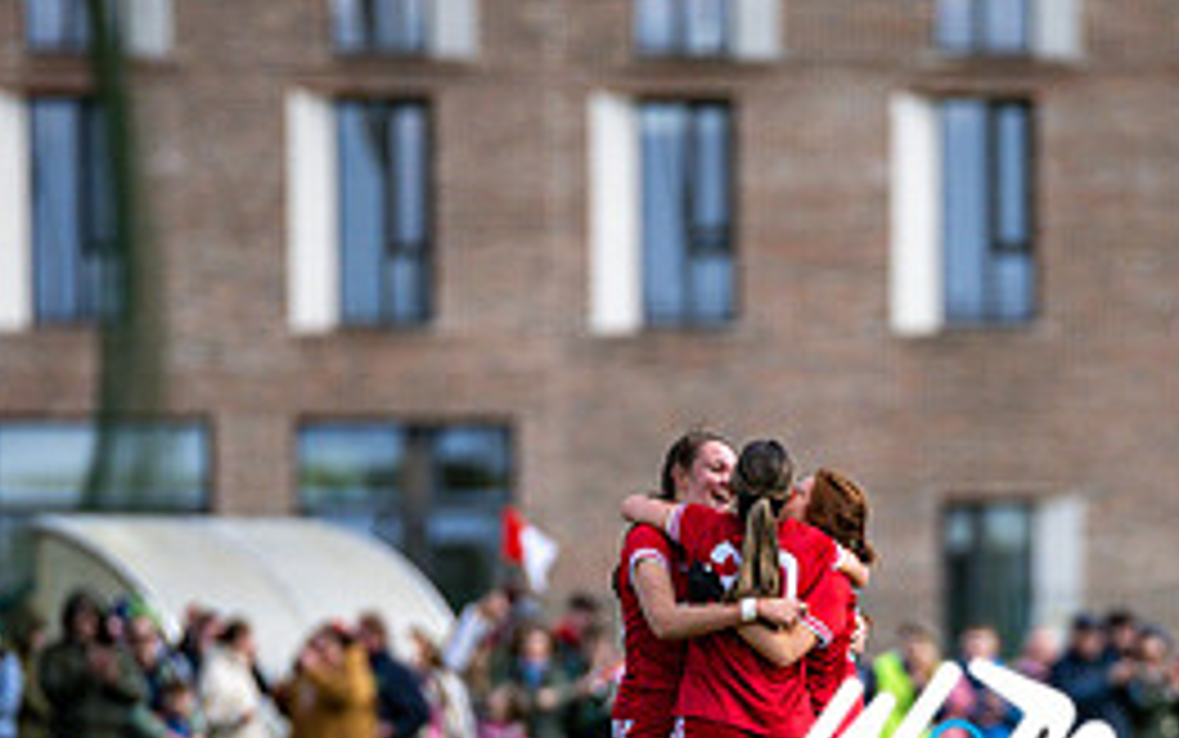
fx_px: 21730
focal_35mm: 676
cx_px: 954
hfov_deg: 3.1
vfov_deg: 1.9
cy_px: 848
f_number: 2.8
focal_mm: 300
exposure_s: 1/6400
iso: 450
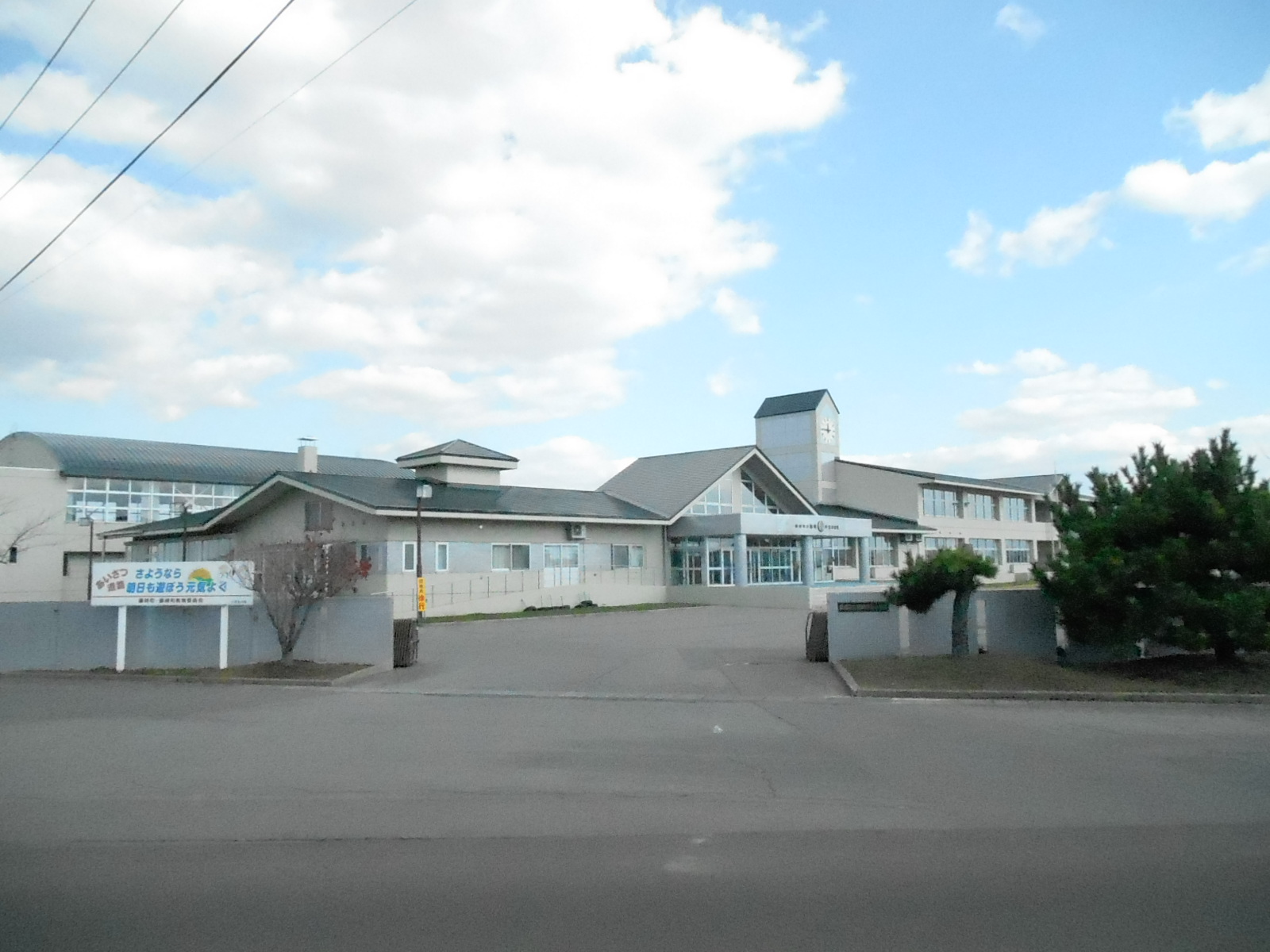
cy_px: 476
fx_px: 954
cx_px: 635
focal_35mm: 26
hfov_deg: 67.3
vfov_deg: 53.1
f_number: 11
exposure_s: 1/1600
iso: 3200
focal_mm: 4.7
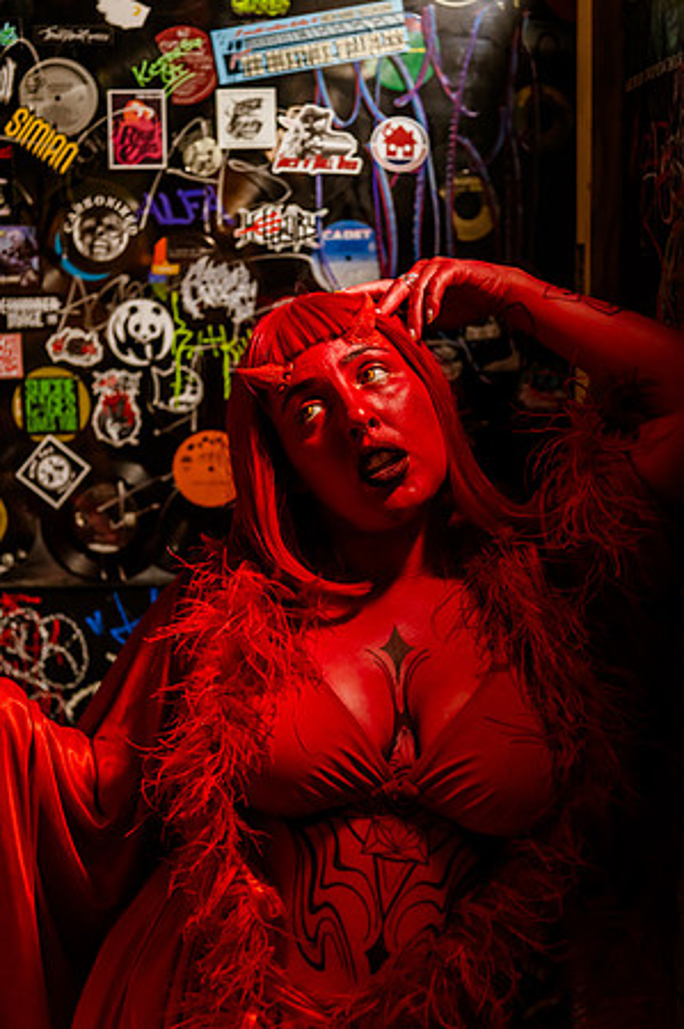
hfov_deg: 20.9
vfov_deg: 31.0
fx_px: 1857
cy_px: 514
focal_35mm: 65
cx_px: 342
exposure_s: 1/40
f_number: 4
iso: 4000
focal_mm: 65
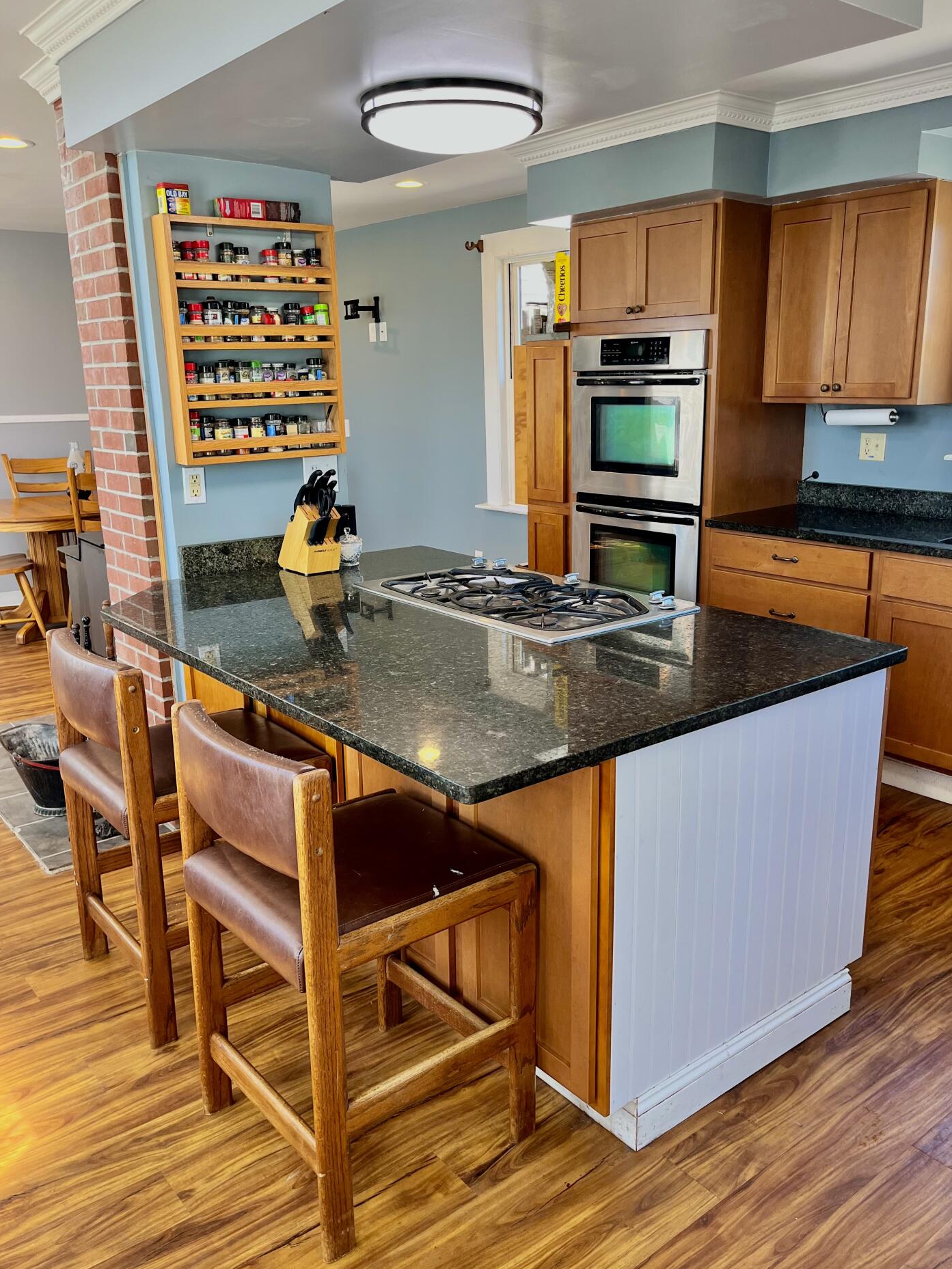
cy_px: 647
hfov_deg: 49.7
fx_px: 1027
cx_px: 506
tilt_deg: -17.2
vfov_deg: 63.4
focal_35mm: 28
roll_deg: +1.6
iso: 80
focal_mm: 5.1
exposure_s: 1/120
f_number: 1.6
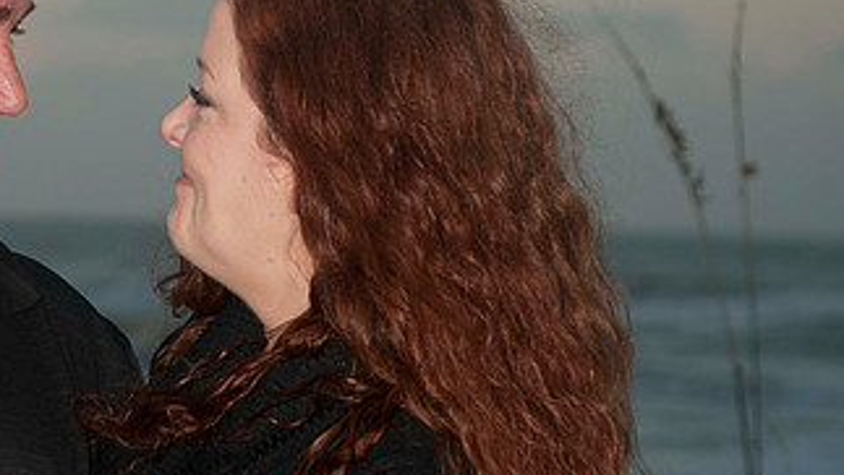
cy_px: 181
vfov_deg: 4.3
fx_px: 6314
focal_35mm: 282
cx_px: 105
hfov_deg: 7.6
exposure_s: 1/80
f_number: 6.3
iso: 100
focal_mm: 100
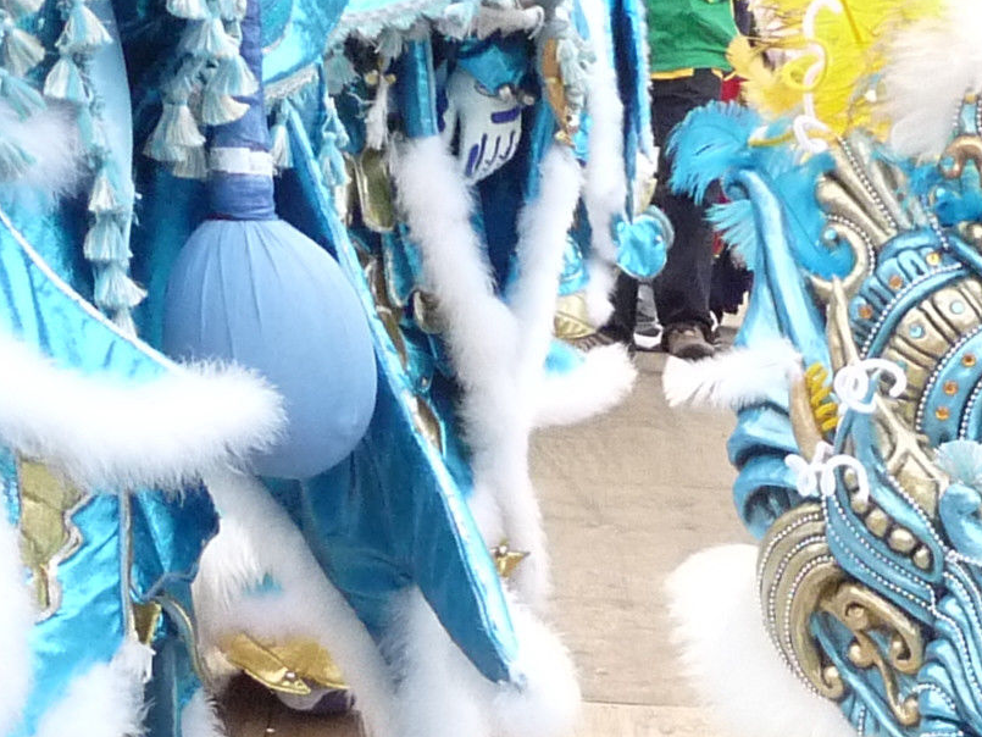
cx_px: 897
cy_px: 709
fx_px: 3518
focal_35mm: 124
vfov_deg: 11.8
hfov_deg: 15.7
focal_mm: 4.8
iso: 320
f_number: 2.8
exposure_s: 1/250
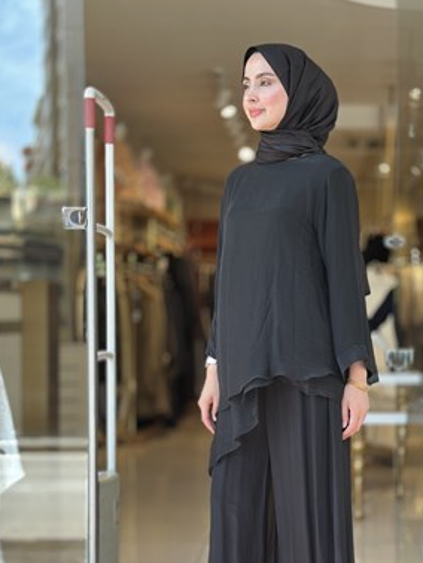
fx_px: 1074
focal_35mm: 66
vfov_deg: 29.2
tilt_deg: -2.2
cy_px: 369
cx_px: 276
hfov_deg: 22.2
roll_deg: -1.0
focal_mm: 6.86
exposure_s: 1/147
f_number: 1.78
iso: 125
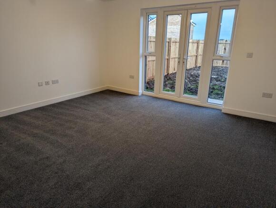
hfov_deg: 71.5
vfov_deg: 57.0
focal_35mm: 24
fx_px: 192
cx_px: 138
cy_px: 104
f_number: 1.85
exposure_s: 1/205
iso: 239
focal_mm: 6.81
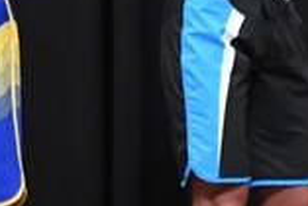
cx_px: 246
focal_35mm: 1108
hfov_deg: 1.9
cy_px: 71
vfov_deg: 1.2
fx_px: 9488
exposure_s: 1/400
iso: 8000
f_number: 5.6
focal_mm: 150
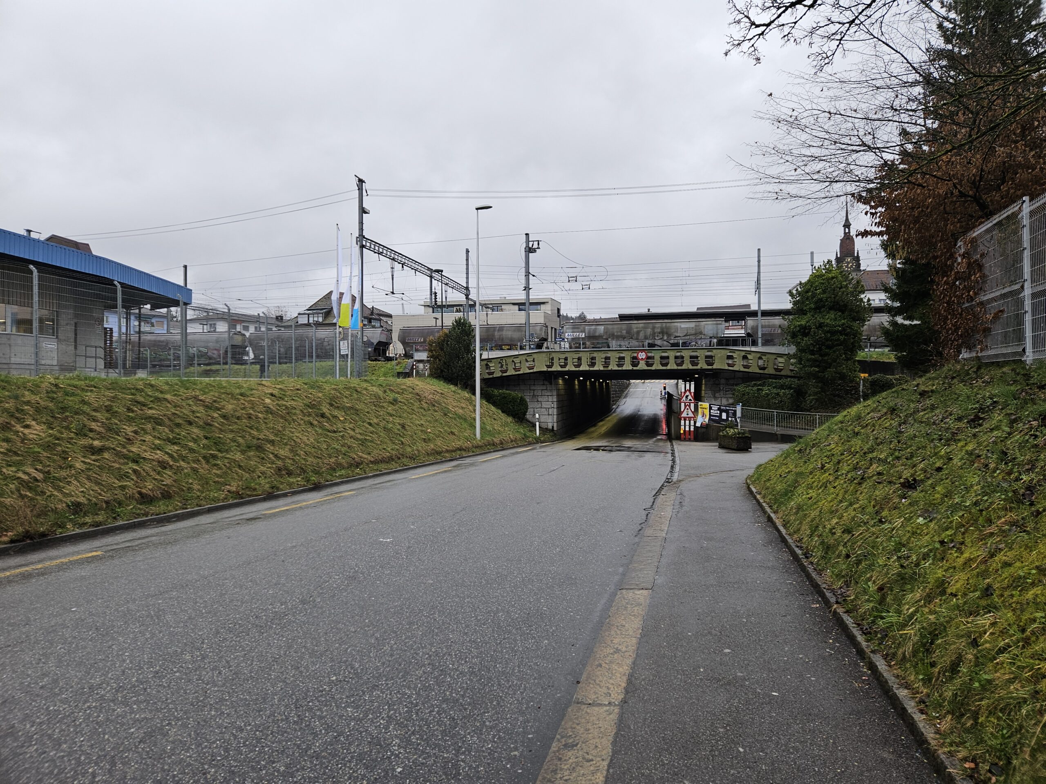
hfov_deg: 73.9
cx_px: 523
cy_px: 392
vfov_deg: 58.9
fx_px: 695
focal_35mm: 23
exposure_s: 1/100
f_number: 1.8
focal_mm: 5.4
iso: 32
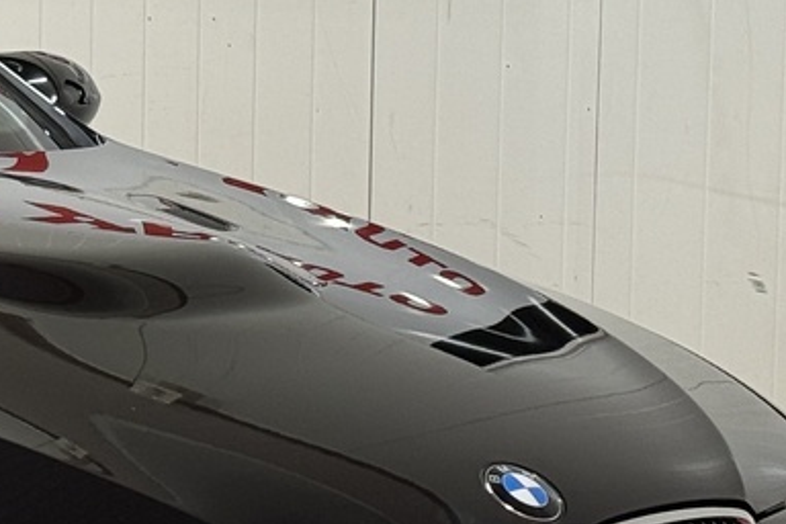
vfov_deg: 7.3
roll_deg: +0.6
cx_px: -391
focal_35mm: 187
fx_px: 4083
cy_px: 301
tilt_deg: -6.2
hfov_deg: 10.6
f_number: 1.78
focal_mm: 6.76
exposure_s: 1/50
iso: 50
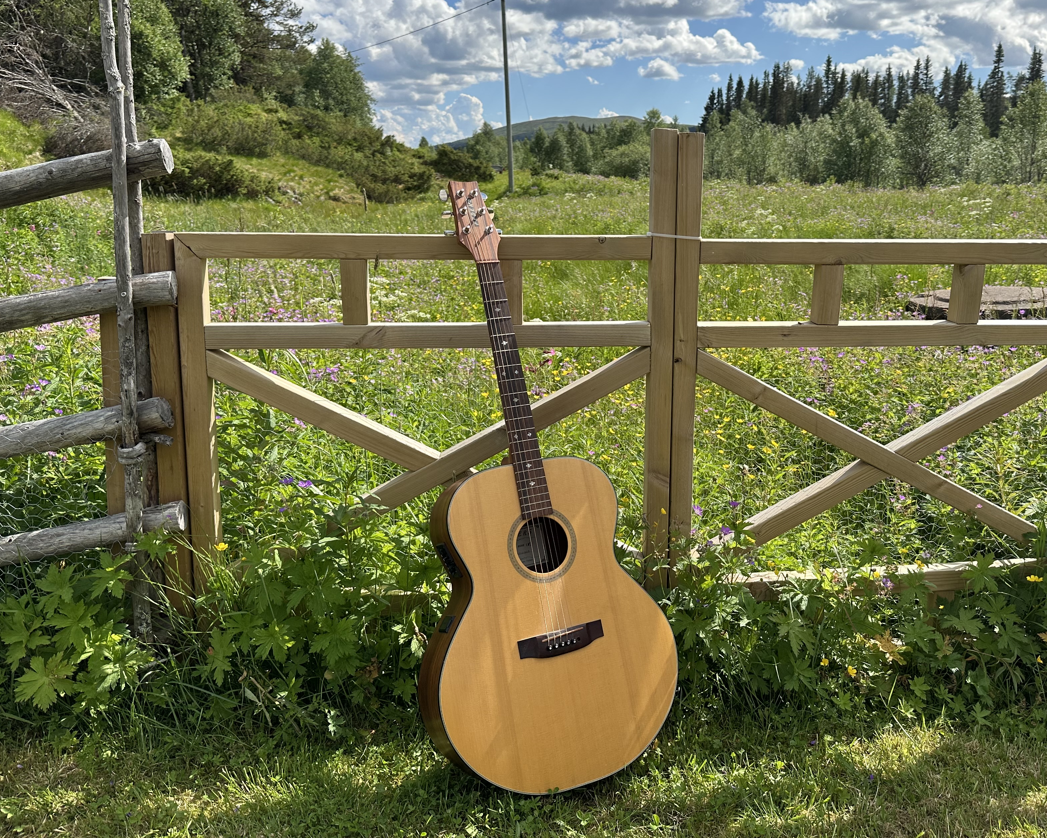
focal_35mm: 30
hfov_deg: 58.5
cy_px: 357
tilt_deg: -10.6
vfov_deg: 48.4
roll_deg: +0.5
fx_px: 930
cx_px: 597
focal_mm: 6.86
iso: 80
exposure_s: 1/4184
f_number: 1.78
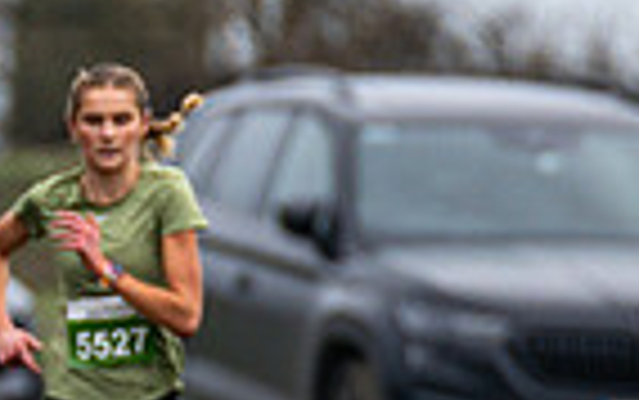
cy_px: 413
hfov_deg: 1.1
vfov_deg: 0.7
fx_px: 32626
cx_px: -346
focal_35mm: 1872
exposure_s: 1/1600
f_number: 2.8
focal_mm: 300
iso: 320
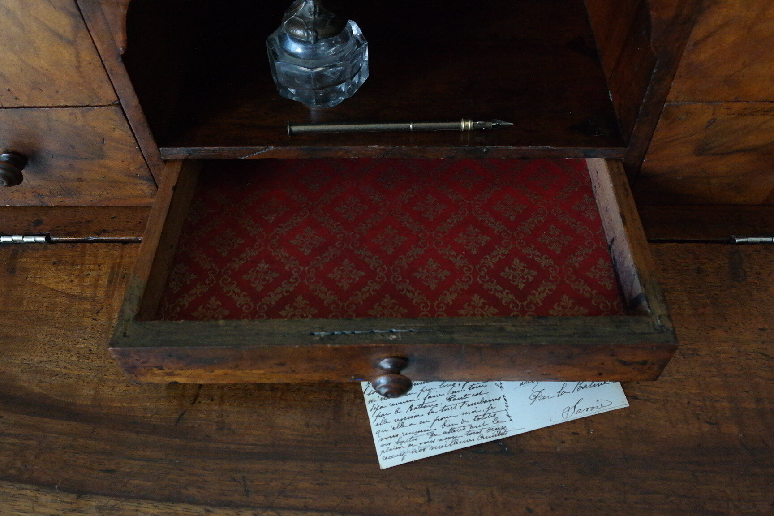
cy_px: 258
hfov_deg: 61.9
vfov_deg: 43.6
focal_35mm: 30
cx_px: 387
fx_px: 645
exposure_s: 1/30
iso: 3200
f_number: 5.6
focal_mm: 20
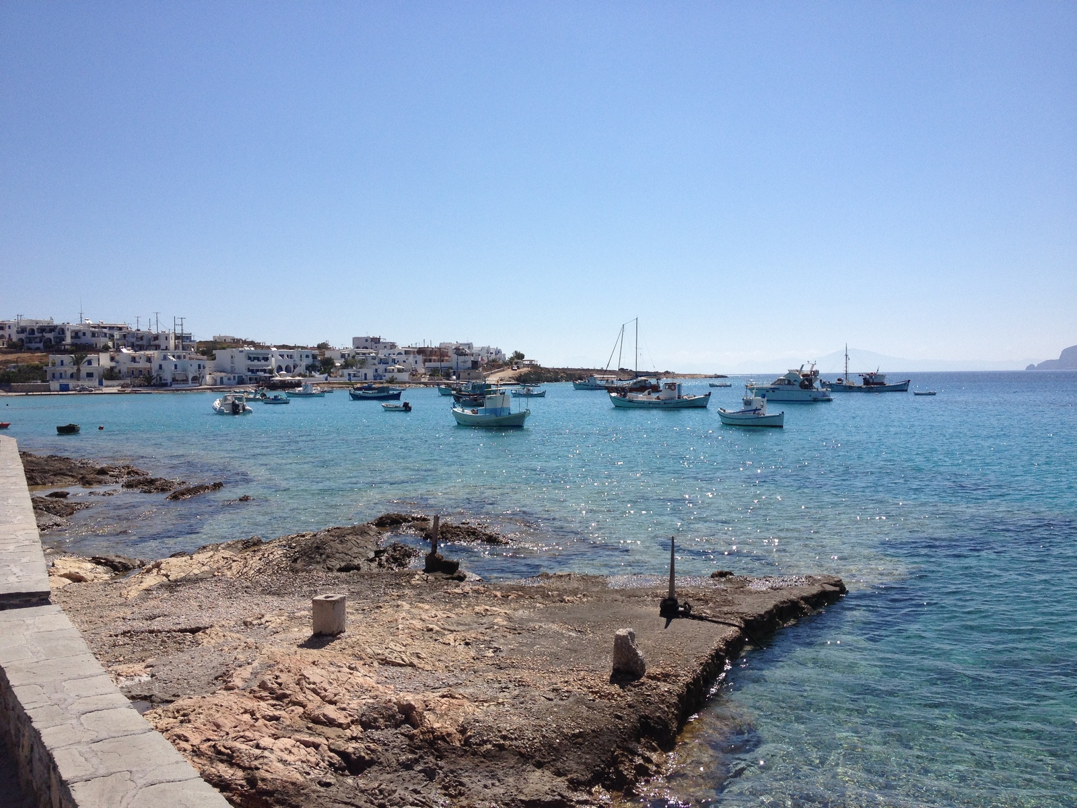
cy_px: 404
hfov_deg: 52.6
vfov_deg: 40.7
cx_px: 538
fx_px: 1089
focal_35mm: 35
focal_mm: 4.28
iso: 50
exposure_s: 1/3690
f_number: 2.4
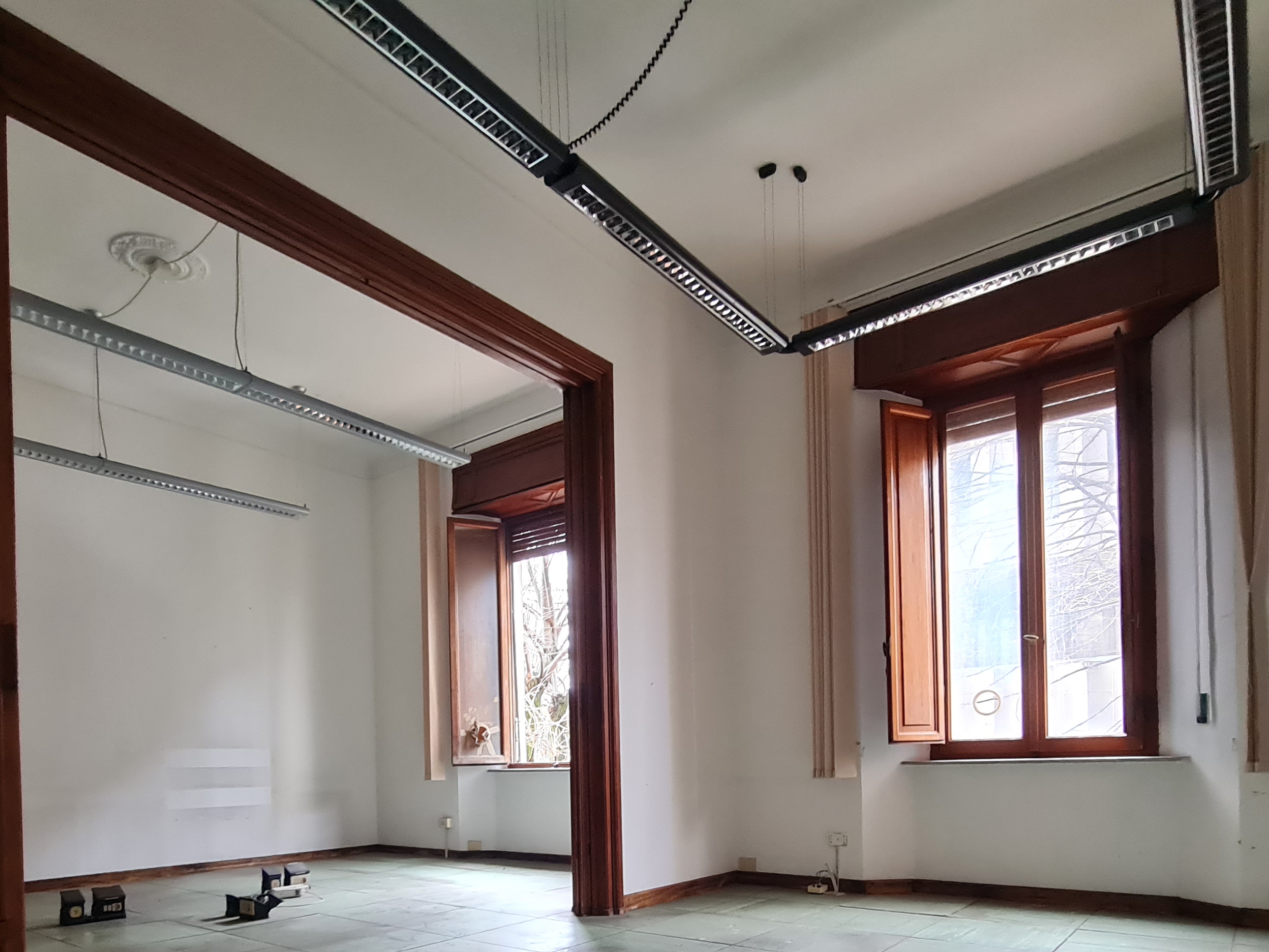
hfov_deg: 78.9
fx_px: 770
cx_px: 594
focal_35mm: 21
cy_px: 752
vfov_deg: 58.9
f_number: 2.2
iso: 320
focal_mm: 2.2
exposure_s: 1/50
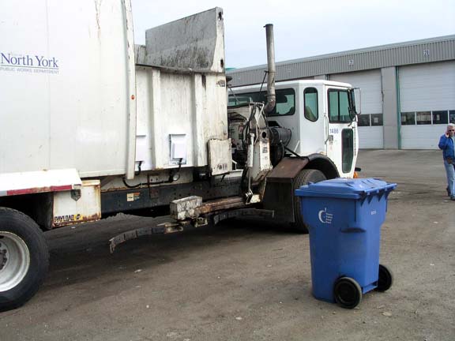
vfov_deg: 38.7
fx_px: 486
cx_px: 228
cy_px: 170
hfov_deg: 50.1
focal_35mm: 37
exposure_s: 1/332
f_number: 4.5
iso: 100
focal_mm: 5.6
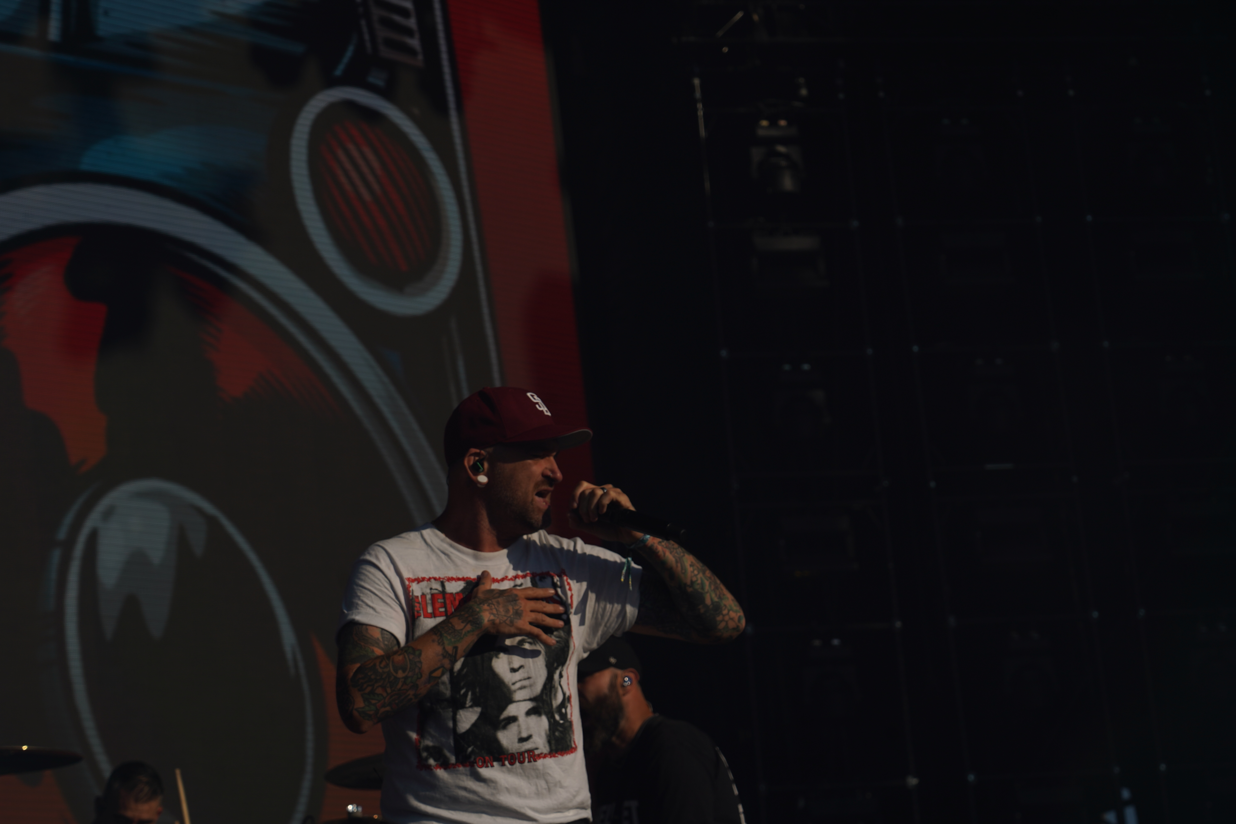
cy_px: 412
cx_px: 618
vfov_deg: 13.0
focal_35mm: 105
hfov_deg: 19.5
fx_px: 3605
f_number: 8
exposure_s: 1/1250
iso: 100
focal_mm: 105
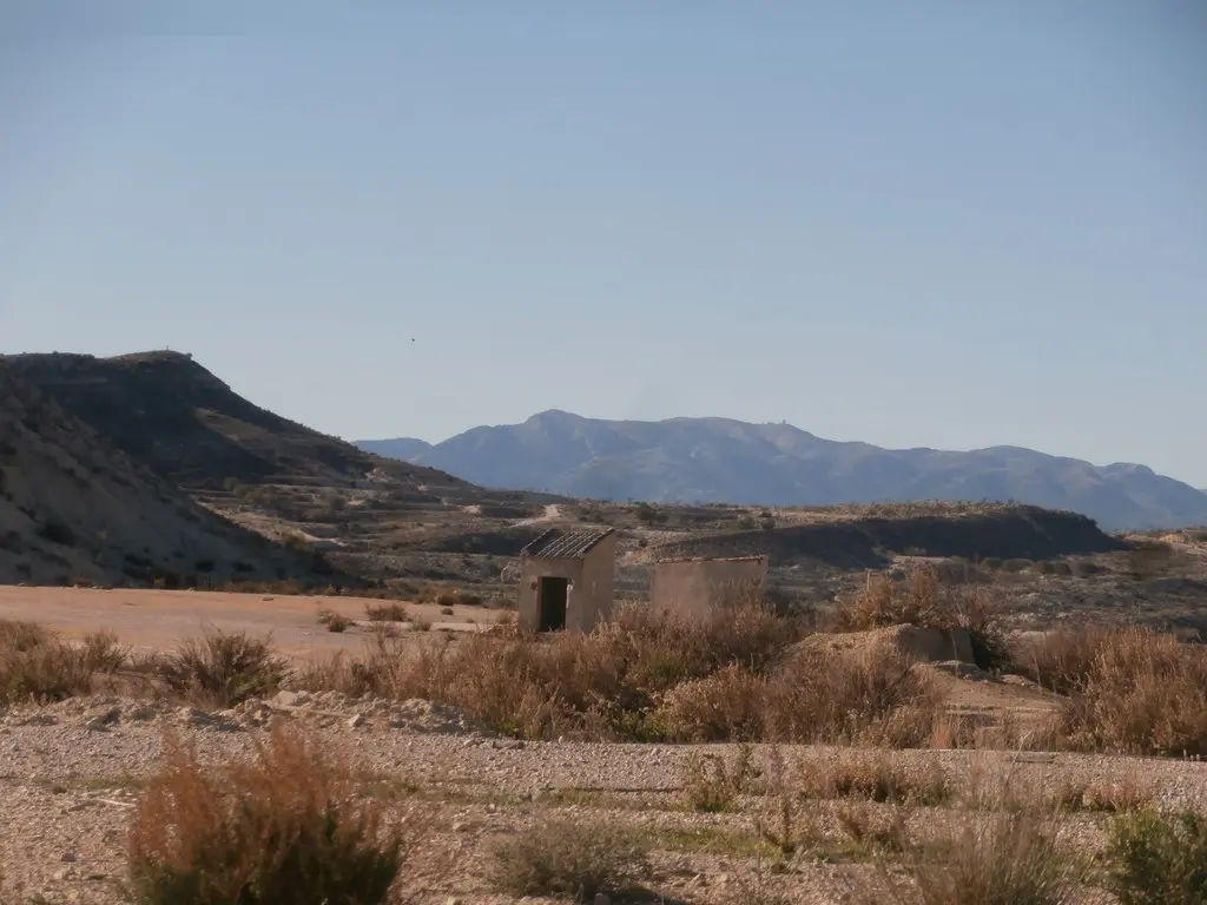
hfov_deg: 14.4
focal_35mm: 137
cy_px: 452
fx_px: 4777
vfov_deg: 10.8
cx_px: 604
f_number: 5.7
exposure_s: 1/640
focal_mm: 24.17
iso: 100
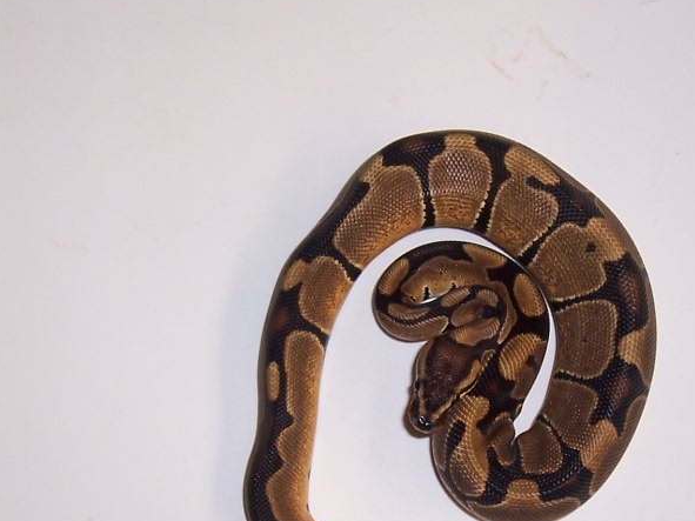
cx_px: 439
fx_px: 1385
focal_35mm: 69
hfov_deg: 28.1
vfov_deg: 21.2
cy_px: 381
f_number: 2.7
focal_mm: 5.6
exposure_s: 1/60
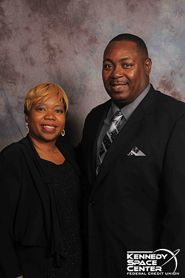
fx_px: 440
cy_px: 139
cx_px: 92
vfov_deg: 35.1
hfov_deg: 23.7
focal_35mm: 57
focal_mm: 38
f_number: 5.6
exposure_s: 1/125
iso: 200
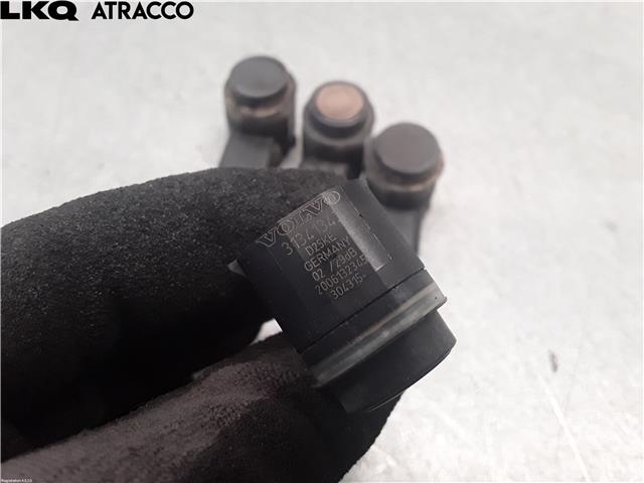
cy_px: 242
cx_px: 322
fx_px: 521
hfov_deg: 63.4
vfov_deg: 49.7
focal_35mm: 28
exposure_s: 1/100
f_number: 1.9
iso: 100
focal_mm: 2.91
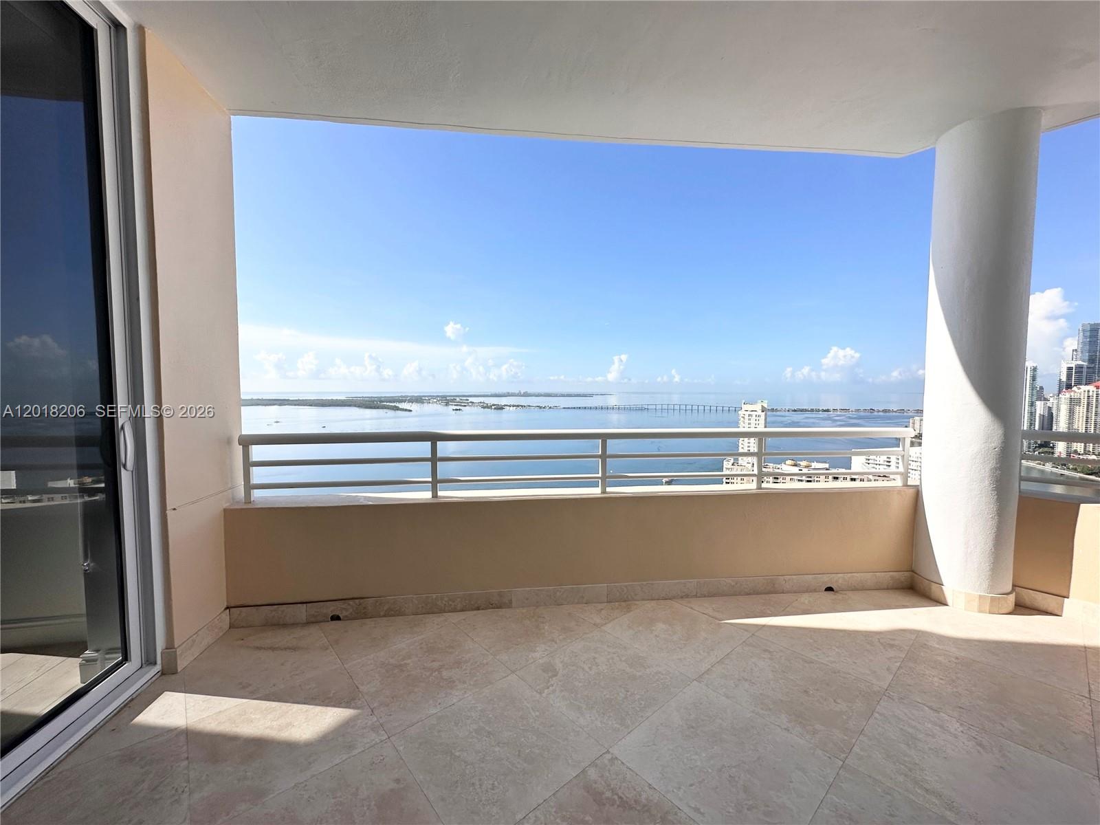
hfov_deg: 102.1
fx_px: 445
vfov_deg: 85.7
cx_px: 550
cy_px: 412
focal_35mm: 14
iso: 50
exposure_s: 1/2817
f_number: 2.2
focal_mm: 2.22
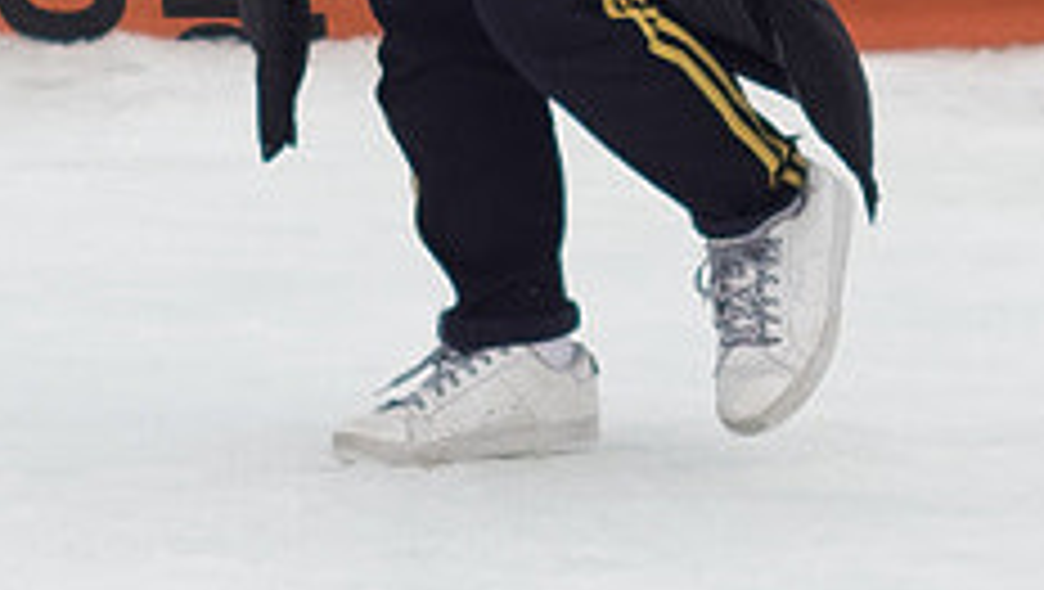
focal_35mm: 274
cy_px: -608
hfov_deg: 7.9
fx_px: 7592
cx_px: 860
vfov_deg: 4.4
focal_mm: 25
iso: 200
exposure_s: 1/1600
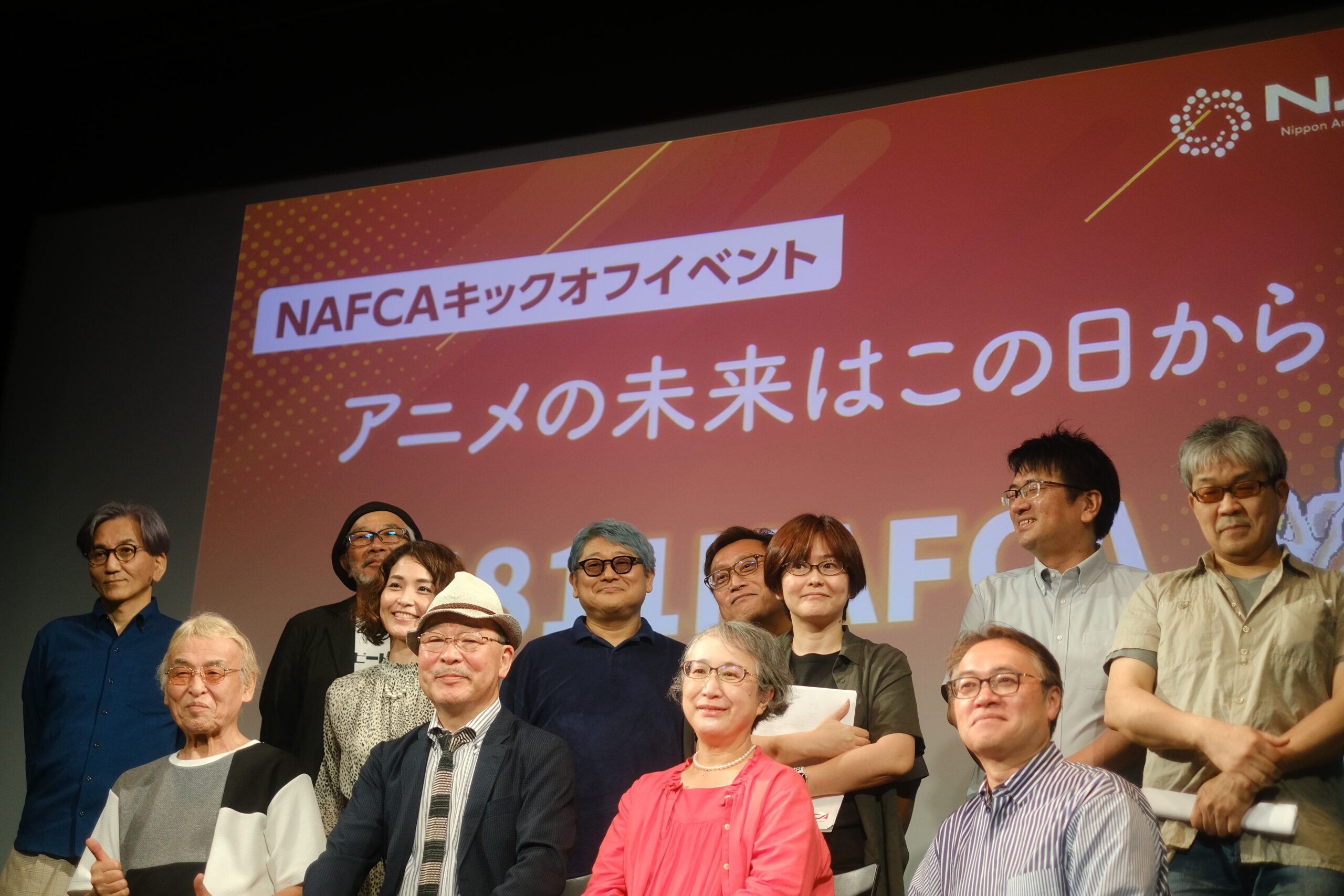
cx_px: 672
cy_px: 448
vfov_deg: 25.5
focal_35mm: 53
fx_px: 1979
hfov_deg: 37.5
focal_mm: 35
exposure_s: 1/250
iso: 800
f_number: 1.4
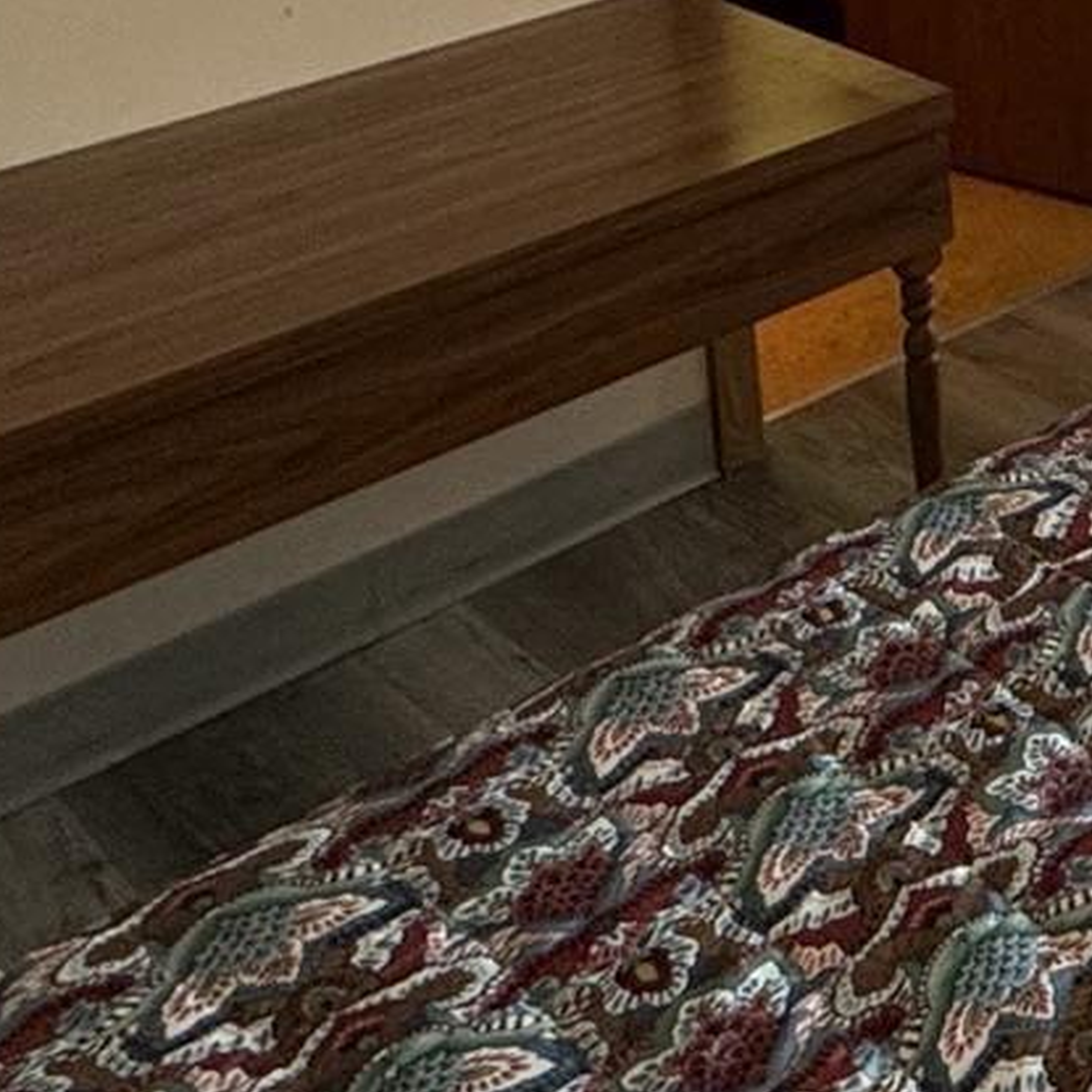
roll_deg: +1.6
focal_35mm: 61
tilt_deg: -7.2
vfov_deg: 23.0
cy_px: -529
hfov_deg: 20.1
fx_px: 2177
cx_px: 1984
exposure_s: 1/120
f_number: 2.2
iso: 160
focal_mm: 2.22
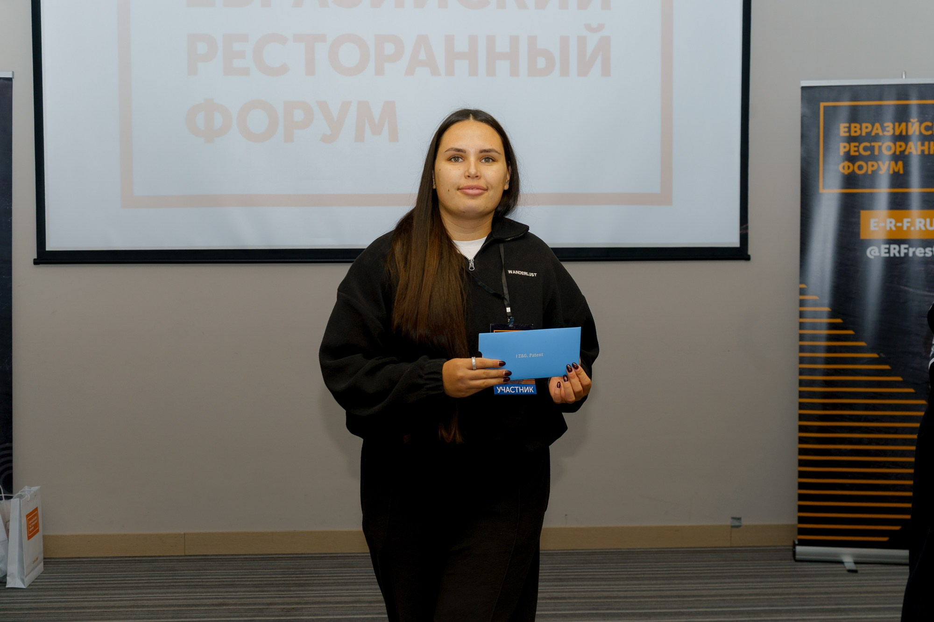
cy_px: 308
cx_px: 467
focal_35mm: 49
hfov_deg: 40.5
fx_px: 1267
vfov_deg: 27.6
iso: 400
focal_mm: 47
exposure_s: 1/125
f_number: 5
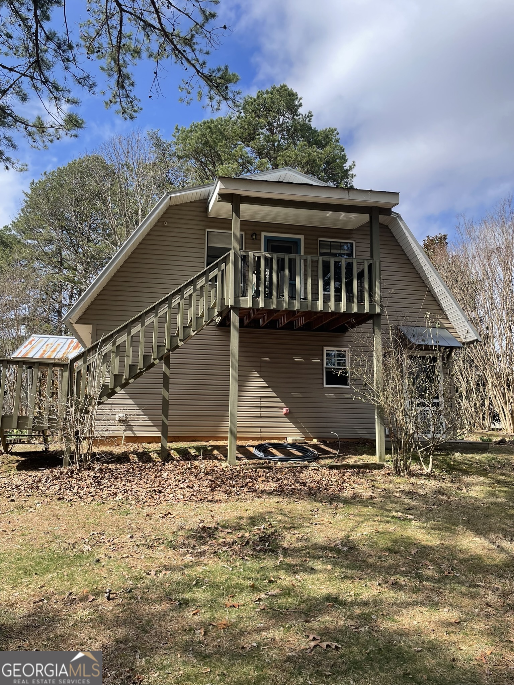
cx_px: 257
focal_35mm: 26
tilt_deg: +10.5
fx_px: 515
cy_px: 342
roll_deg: +0.6
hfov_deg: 53.1
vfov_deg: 67.3
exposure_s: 1/1689
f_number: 1.6
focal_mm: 4.2
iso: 32
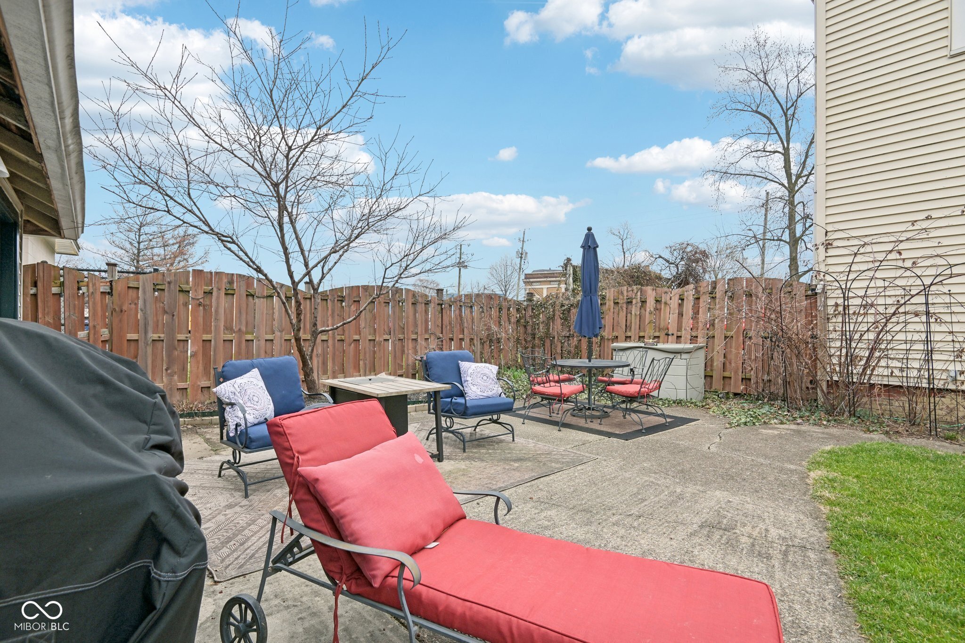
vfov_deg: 73.7
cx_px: 482
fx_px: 429
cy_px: 322
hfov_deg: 96.7
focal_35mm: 16
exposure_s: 1/80
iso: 100
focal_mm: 16
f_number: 8
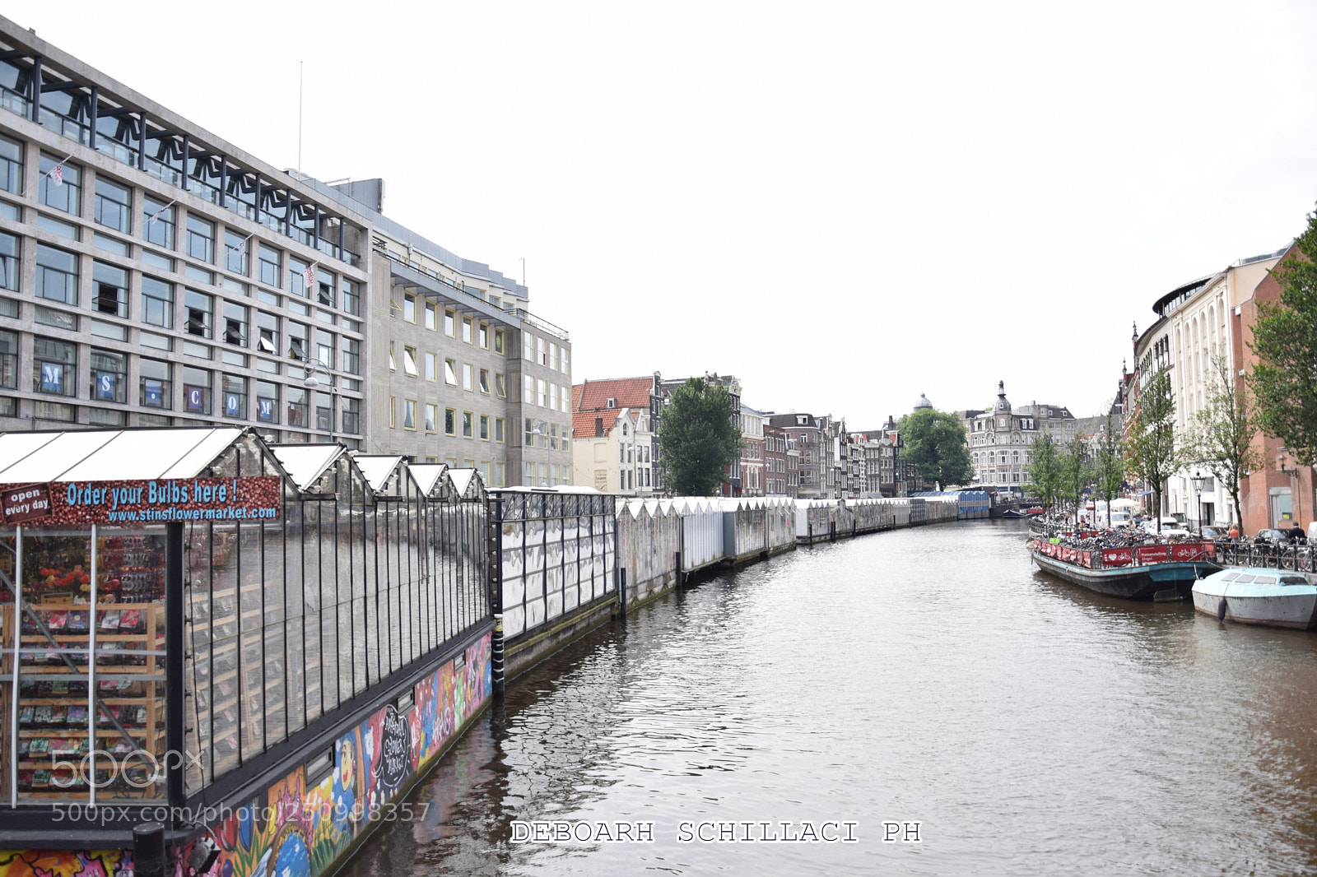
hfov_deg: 67.4
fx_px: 987
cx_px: 658
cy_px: 438
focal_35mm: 27
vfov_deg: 47.9
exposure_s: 1/1250
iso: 400
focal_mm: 18
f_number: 4
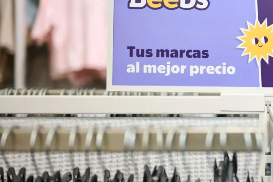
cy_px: 59
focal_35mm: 77
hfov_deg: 24.8
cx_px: 286
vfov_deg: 17.7
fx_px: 584
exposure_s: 1/125
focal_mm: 35
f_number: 1.2
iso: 64
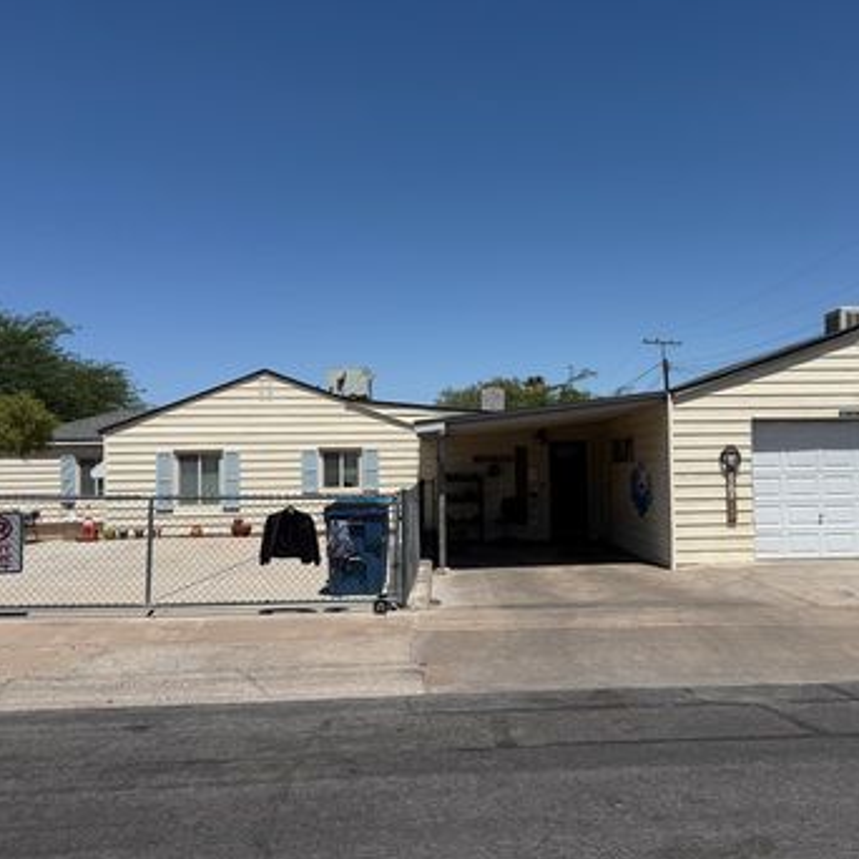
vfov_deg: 52.5
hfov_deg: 51.9
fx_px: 870
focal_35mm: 31
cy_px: 431
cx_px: 543
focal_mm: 6.76
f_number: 1.78
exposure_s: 1/9091
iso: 80
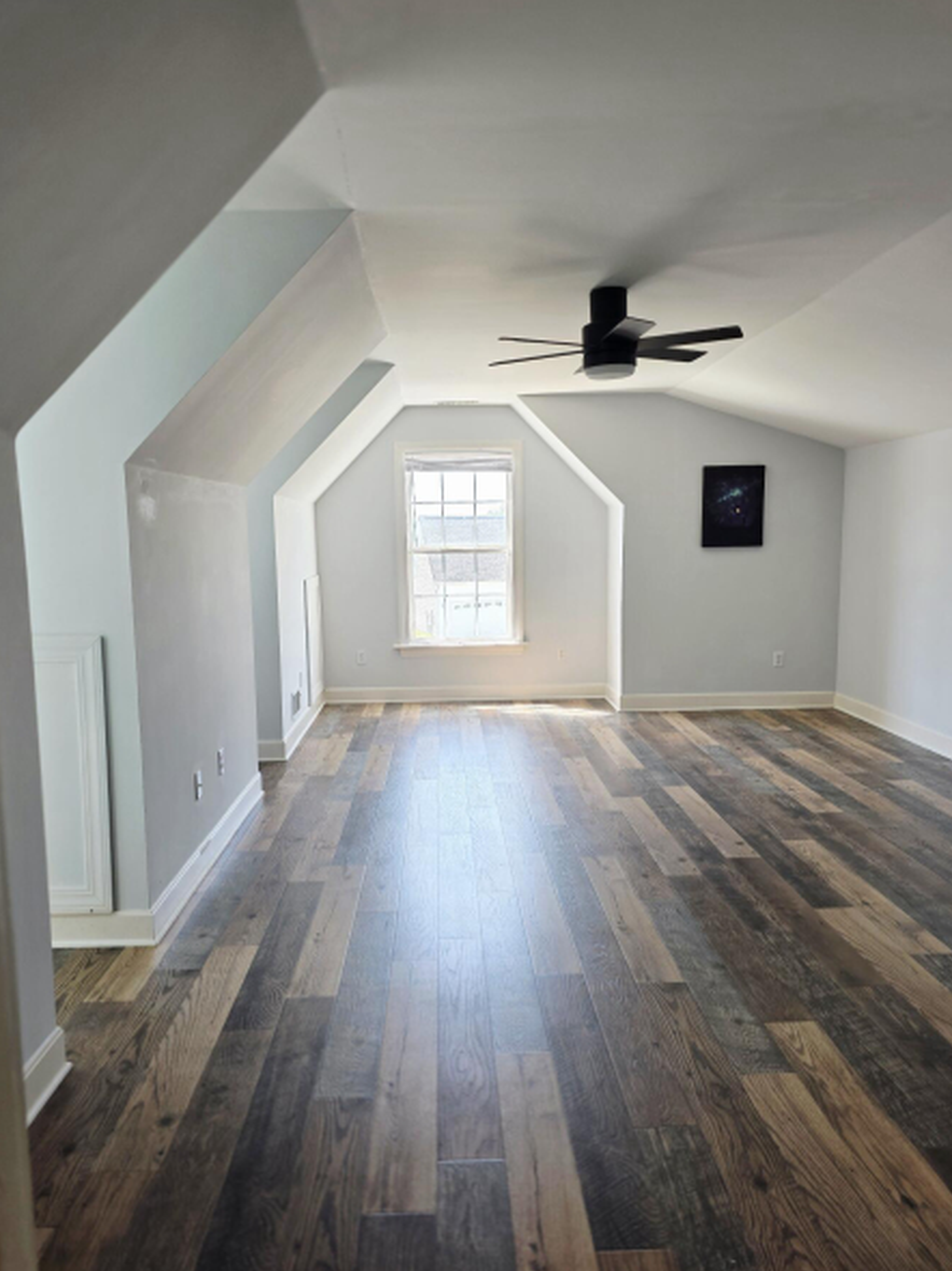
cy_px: 662
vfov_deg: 67.3
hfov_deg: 53.0
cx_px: 476
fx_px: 954
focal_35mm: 26
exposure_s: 1/120
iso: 50
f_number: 1.7
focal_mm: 6.3
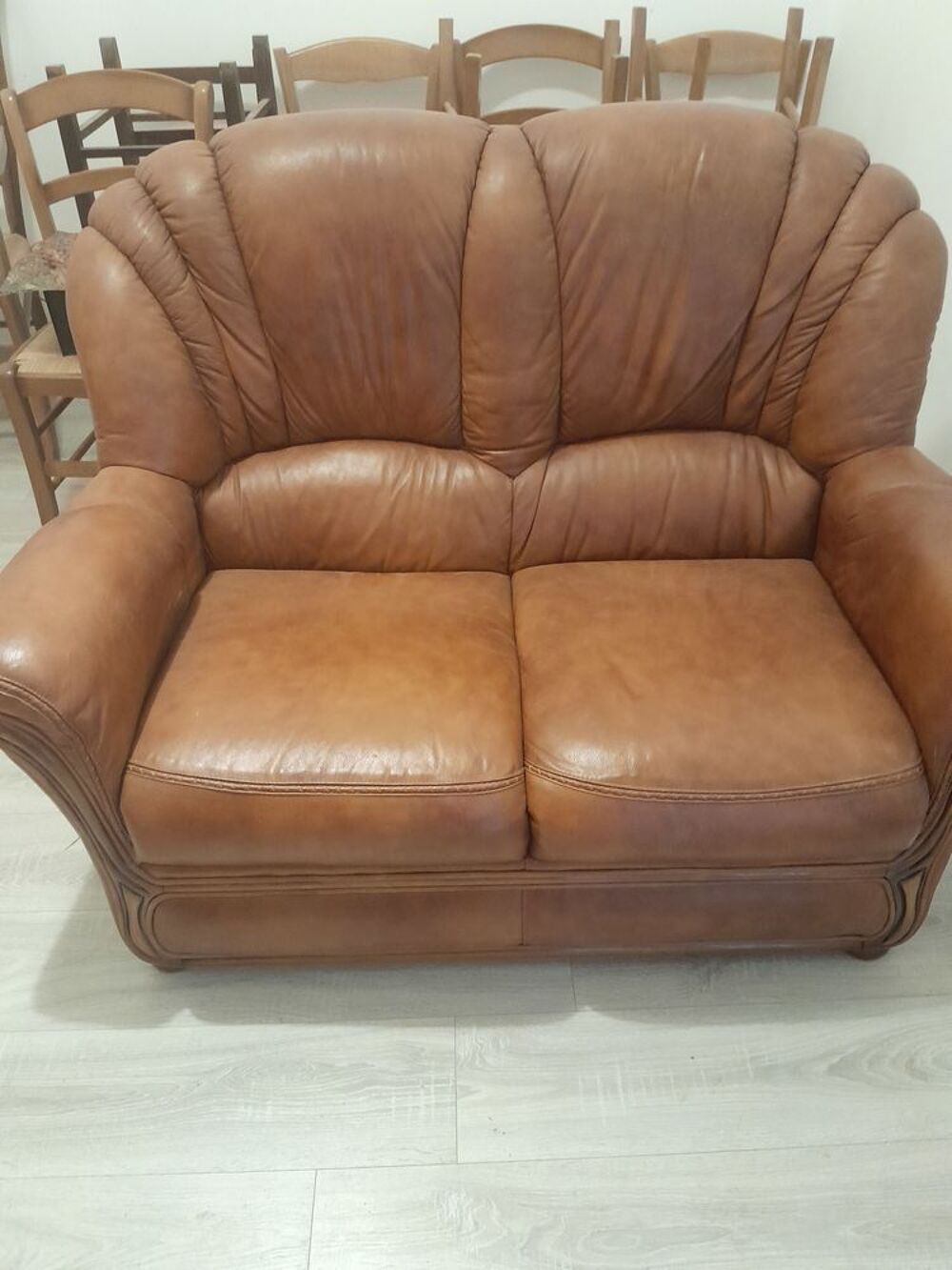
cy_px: 635
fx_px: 953
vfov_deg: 67.3
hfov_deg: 53.1
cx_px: 476
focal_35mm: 26
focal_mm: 3.98
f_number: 1.8
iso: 1000
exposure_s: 1/20
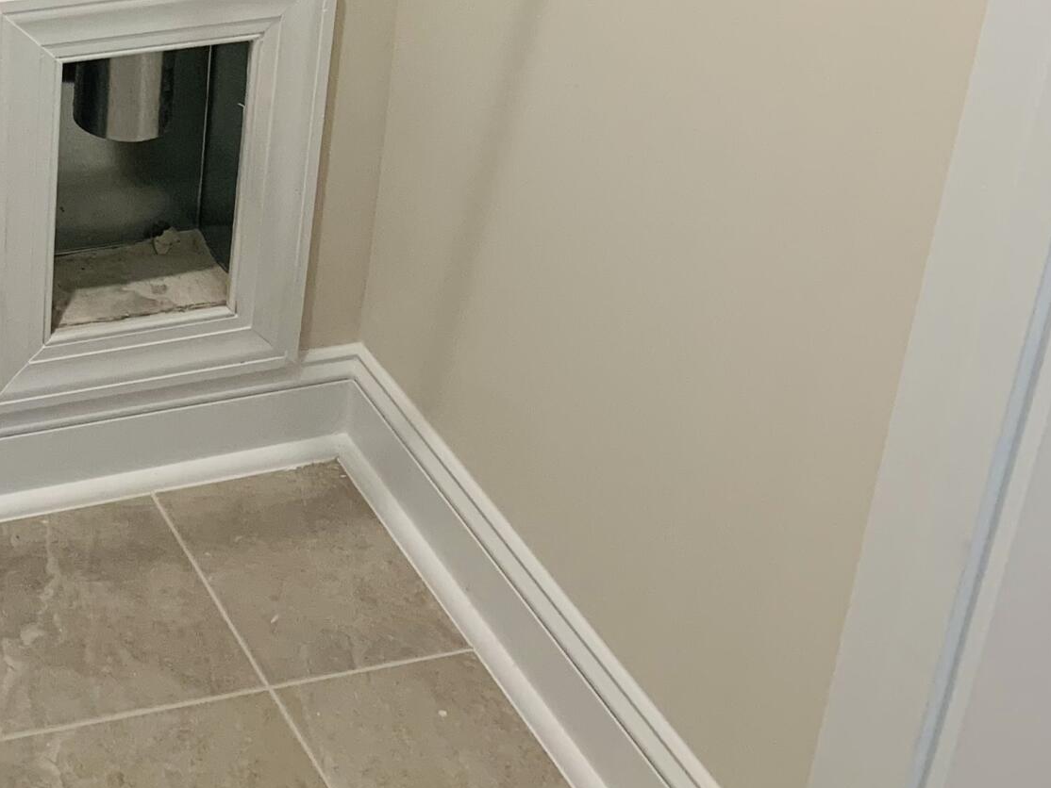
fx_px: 2126
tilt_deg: -23.4
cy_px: -87
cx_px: -261
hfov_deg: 24.7
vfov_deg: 20.0
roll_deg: +1.7
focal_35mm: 70
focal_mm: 4.25
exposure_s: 1/60
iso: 125
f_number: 1.8
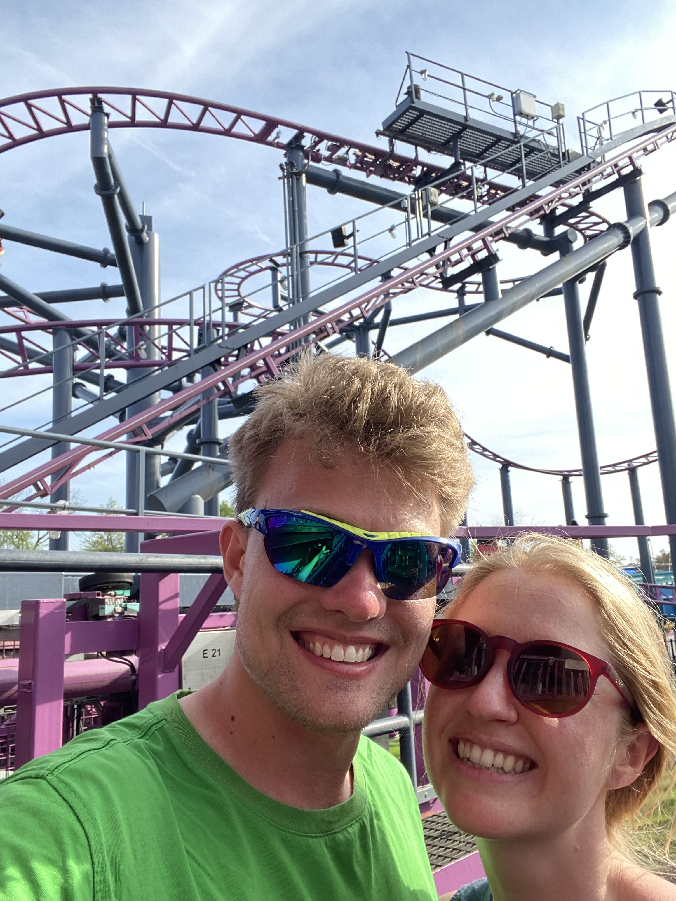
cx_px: 338
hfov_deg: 46.8
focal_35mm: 30
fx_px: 781
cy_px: 450
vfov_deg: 60.0
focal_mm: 2.71
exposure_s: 1/187
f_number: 2.2
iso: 25
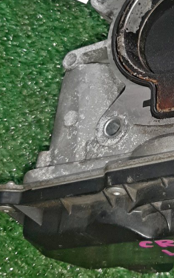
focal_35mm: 59
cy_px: 83
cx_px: 165
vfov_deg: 34.1
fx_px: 448
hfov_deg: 21.4
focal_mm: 3.93
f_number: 1.7
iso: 95
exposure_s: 1/50
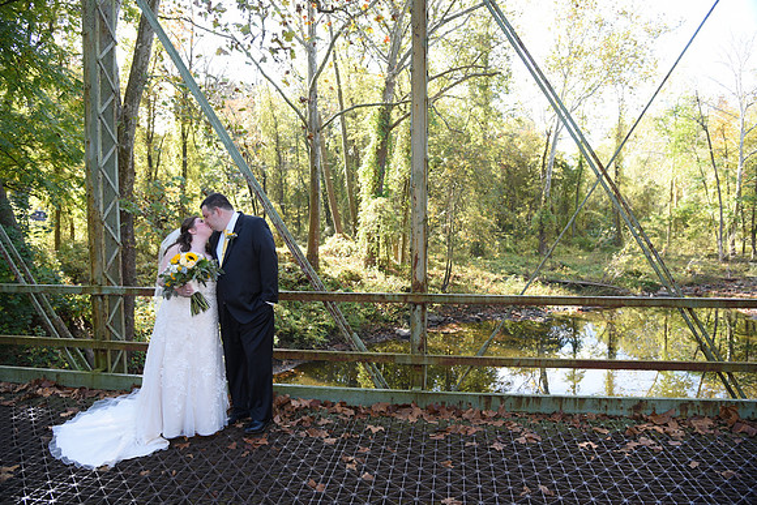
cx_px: 378
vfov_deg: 53.2
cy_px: 252
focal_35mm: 24
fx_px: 505
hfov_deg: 73.7
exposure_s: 1/200
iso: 400
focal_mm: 24
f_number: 4.5
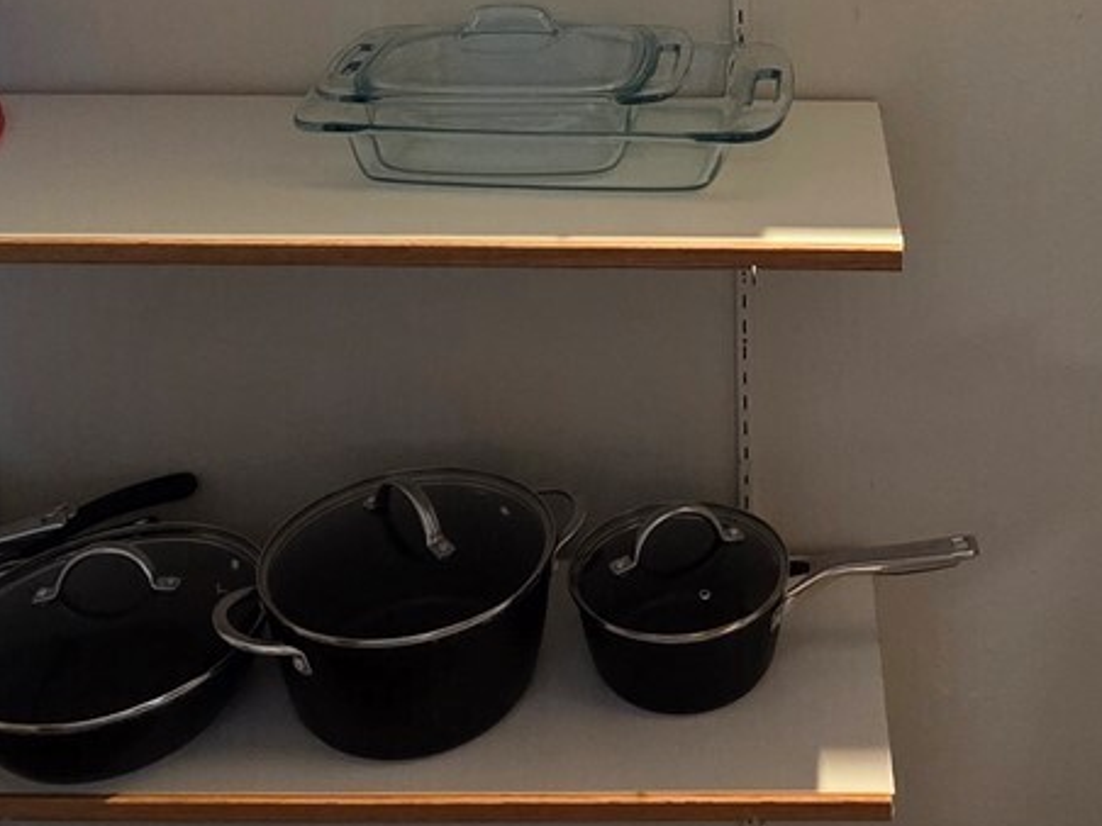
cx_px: 695
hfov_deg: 40.9
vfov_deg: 26.9
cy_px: -229
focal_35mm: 46
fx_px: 1464
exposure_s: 1/60
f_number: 1.9
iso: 250
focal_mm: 2.2
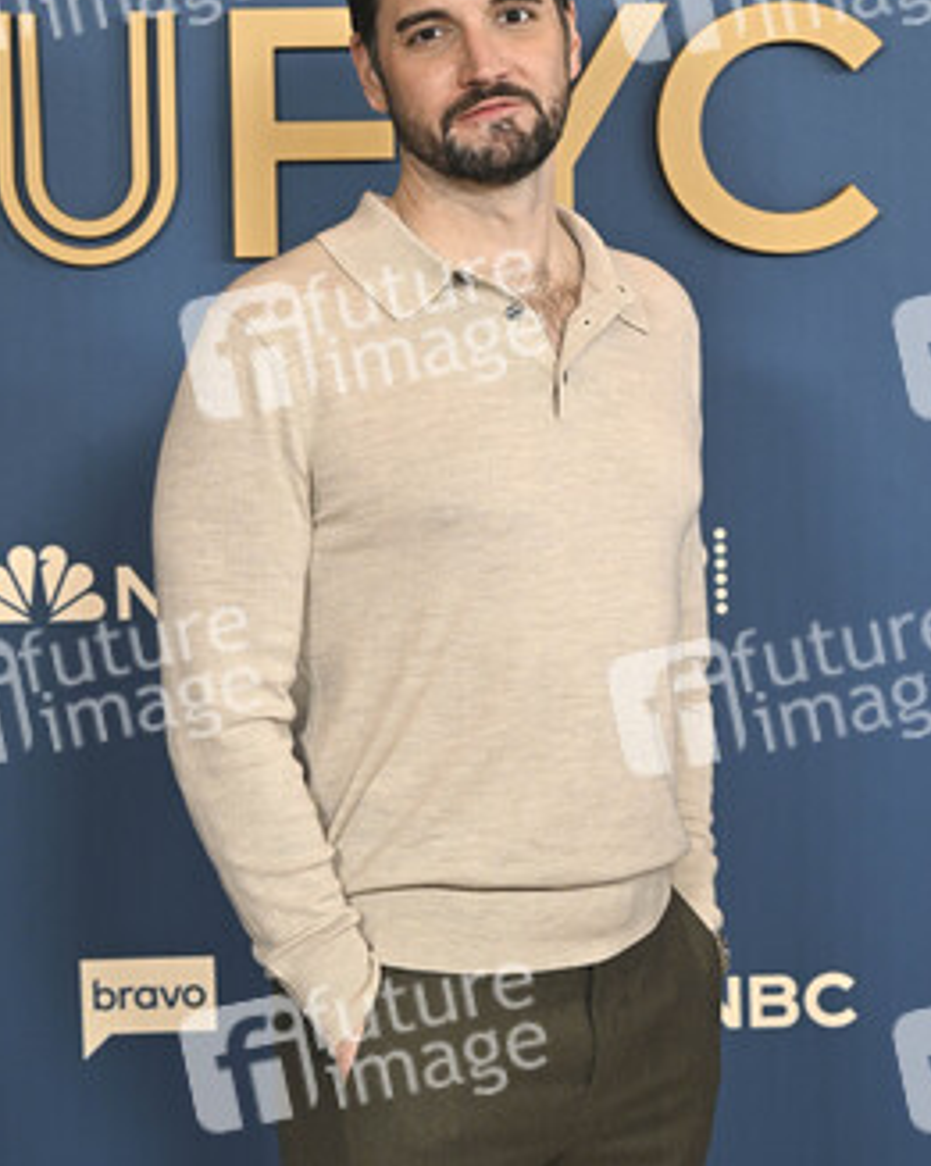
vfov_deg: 22.5
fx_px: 2932
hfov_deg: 18.0
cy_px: 513
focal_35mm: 85
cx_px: 467
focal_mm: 74
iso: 2000
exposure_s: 1/320
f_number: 5
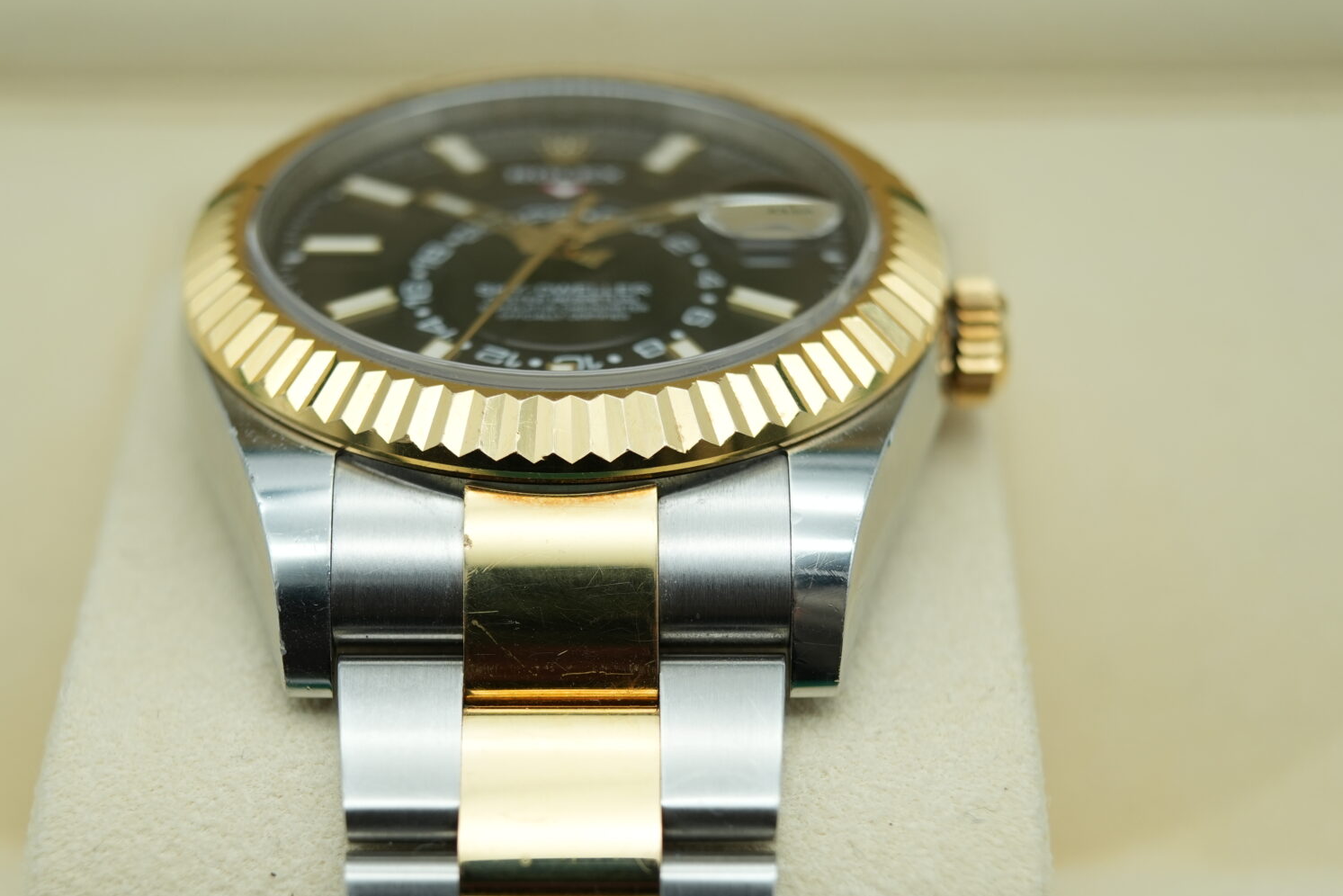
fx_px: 2239
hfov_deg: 33.3
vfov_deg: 22.5
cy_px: 619
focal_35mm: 60
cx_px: 575
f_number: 5
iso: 400
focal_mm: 35
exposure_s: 1/250
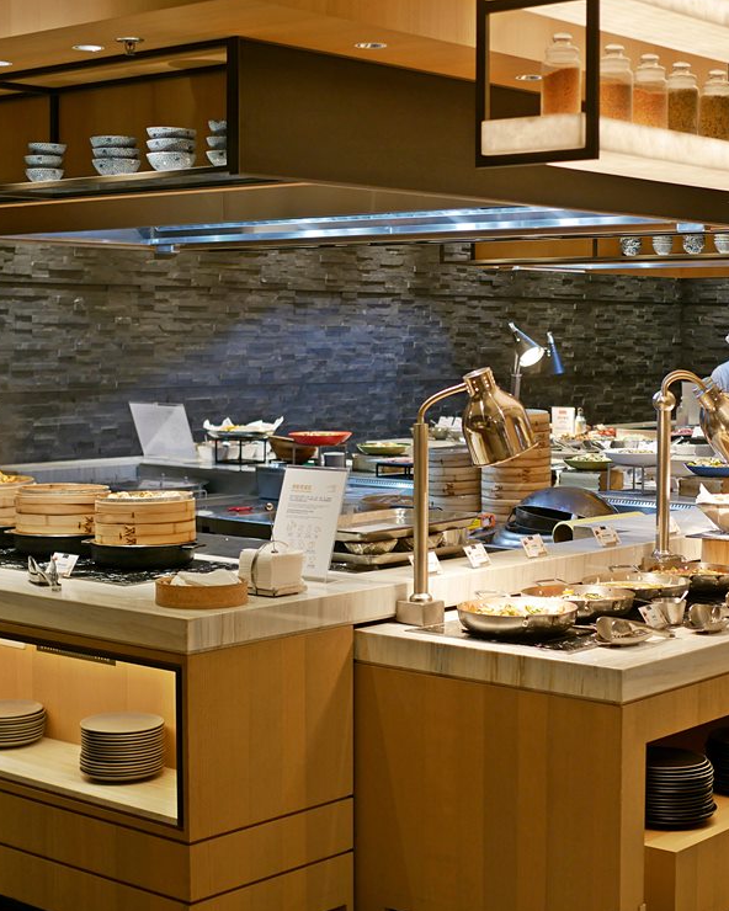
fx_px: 1780
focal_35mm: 66
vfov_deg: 28.7
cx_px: 441
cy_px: 452
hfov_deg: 23.1
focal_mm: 25
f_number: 1.8
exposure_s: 1/60
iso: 250
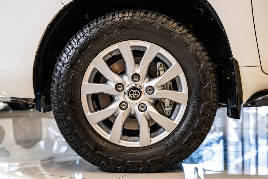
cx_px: 134
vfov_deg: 20.6
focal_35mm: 66
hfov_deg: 30.5
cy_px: 90
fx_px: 491
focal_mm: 66
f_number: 4
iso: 800
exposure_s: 1/125
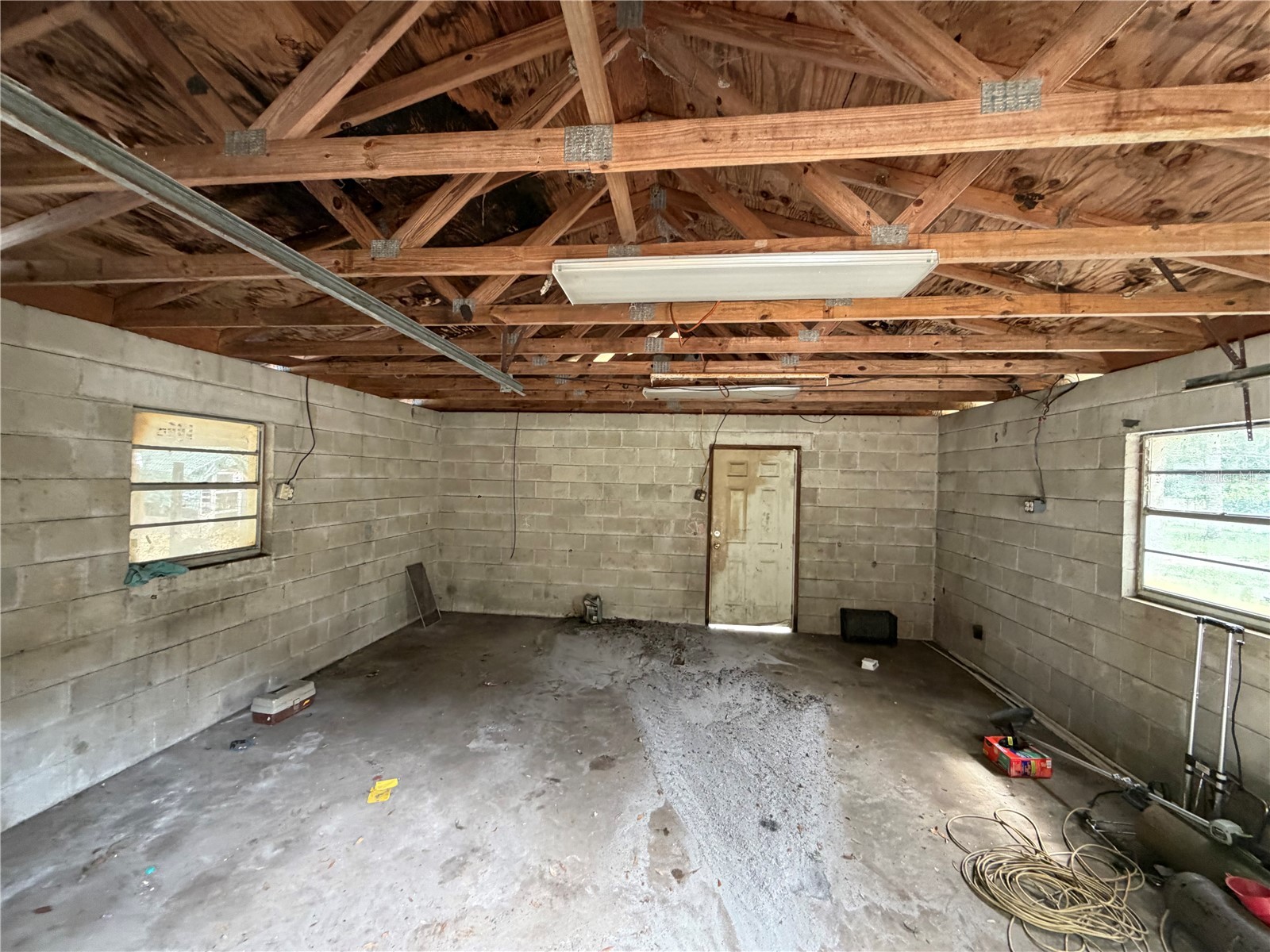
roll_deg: -1.0
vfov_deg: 85.7
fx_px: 514
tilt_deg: -1.2
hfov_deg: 102.1
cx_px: 635
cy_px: 476
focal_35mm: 14
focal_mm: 2.22
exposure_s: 1/66
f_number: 2.2
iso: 320
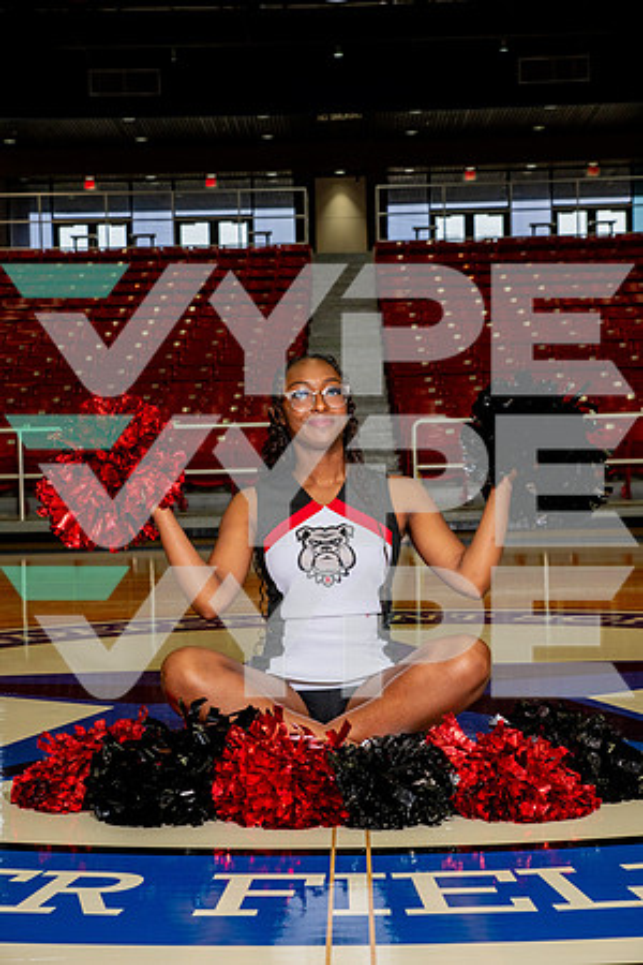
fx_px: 1607
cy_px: 482
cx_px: 322
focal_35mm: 60
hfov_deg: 22.6
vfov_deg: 33.4
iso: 800
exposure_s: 1/320
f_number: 7.1
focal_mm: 60
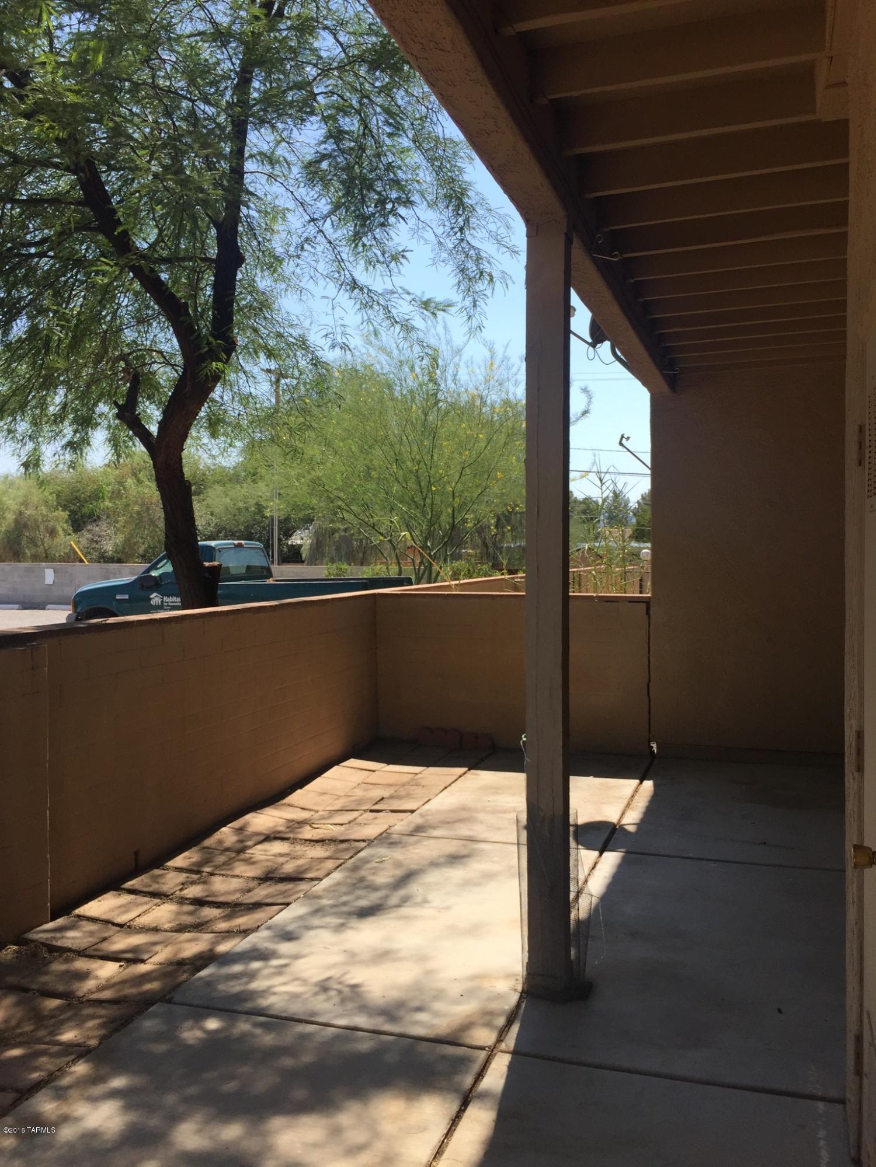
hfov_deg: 48.2
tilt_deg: +0.2
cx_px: 438
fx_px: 979
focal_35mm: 29
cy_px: 584
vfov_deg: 61.7
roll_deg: -1.0
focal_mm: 4.15
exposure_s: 1/1319
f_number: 2.2
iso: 32
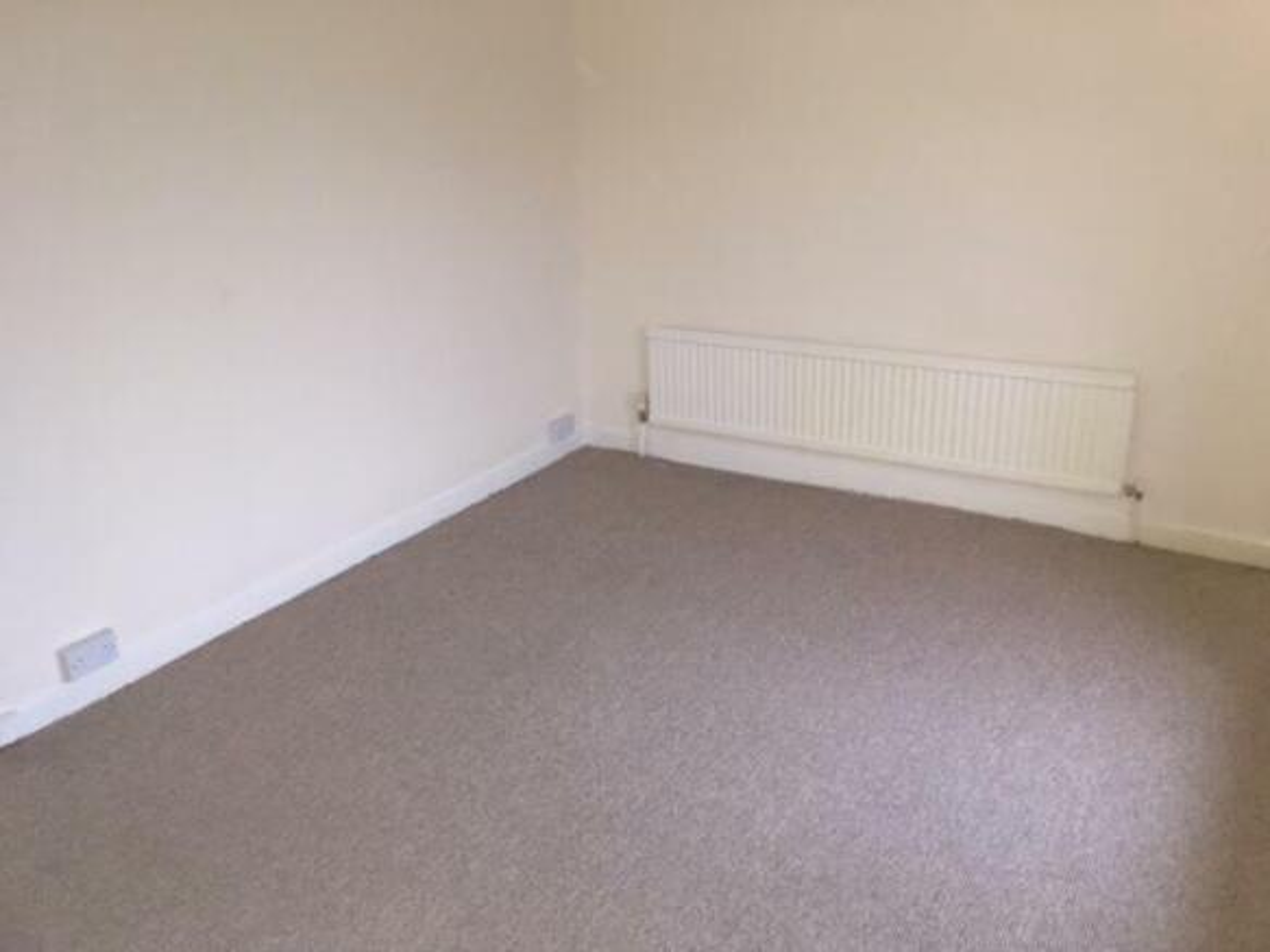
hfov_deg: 61.7
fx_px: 1064
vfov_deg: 48.2
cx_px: 635
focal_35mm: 29
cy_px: 476
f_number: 2.2
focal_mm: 4.15
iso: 160
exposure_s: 1/17
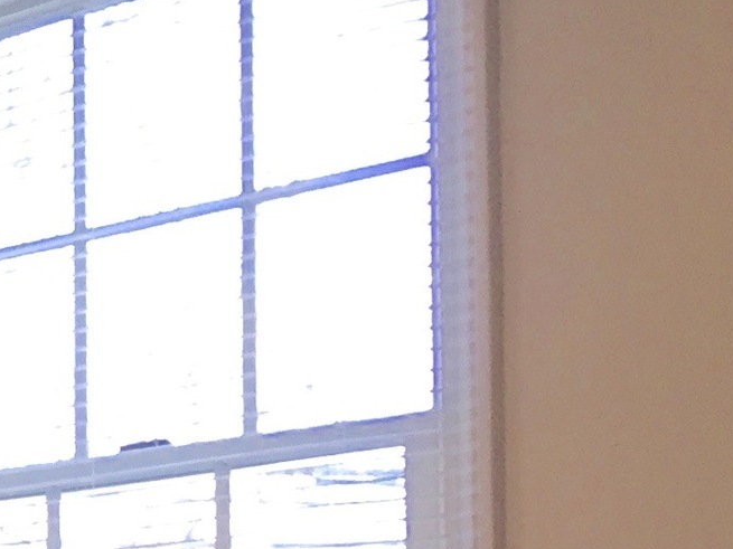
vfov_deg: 10.6
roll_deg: -0.5
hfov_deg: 12.1
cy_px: 731
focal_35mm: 136
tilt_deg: +2.8
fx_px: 2879
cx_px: -918
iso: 32
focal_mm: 4.15
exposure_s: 1/30
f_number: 2.2
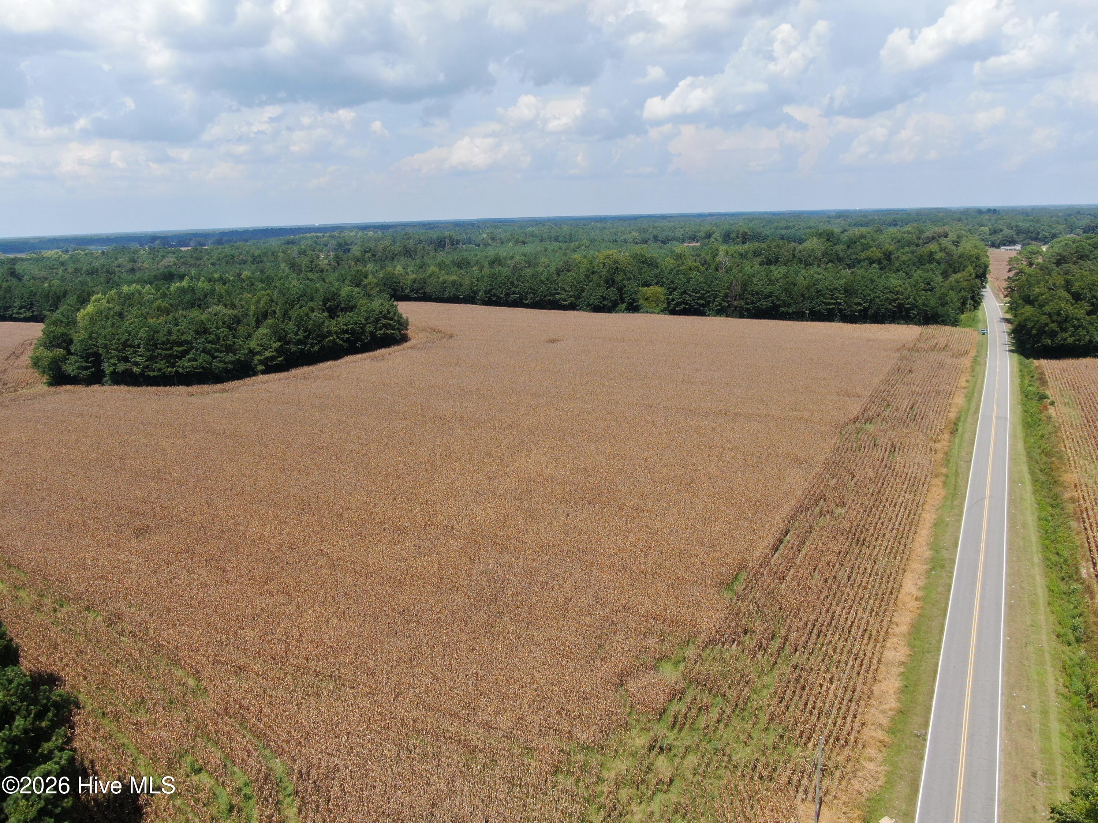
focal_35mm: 24
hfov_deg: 71.6
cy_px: 412
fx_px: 761
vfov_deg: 56.8
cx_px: 549
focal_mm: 4.39
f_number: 2.8
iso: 100
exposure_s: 1/1250
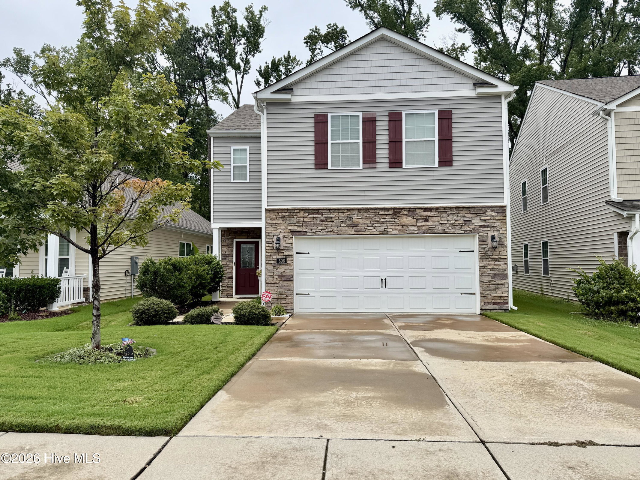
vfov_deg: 56.8
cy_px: 240
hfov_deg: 71.6
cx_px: 320
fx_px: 444
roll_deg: +1.0
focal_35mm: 24
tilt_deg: +1.6
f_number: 1.78
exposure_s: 1/4673
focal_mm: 6.76
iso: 80
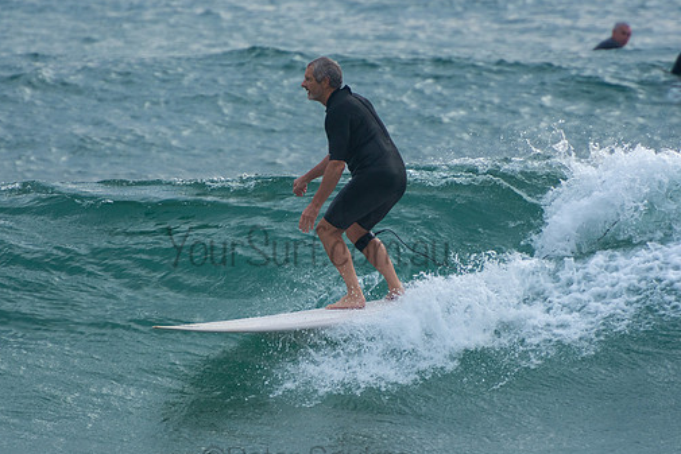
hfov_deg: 3.0
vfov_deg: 2.0
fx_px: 13037
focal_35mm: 689
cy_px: 235
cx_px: 306
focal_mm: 400
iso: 320
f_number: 5.6
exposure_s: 1/400
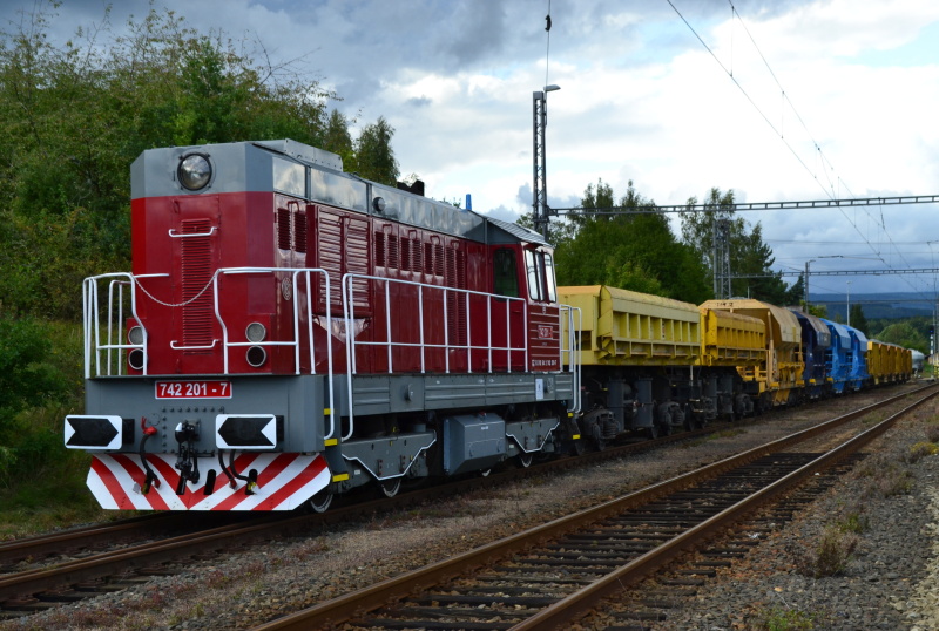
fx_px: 1569
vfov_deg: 22.8
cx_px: 470
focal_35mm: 60
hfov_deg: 33.3
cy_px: 316
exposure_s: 1/160
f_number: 9
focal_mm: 40
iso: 400
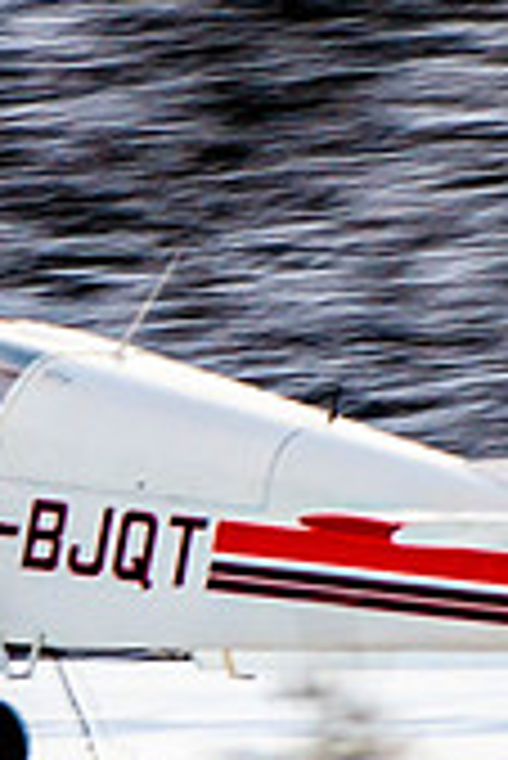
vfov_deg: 1.5
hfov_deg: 1.0
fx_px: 28451
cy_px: 517
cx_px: 150
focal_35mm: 1347
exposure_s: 1/60
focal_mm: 200
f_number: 4
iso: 250
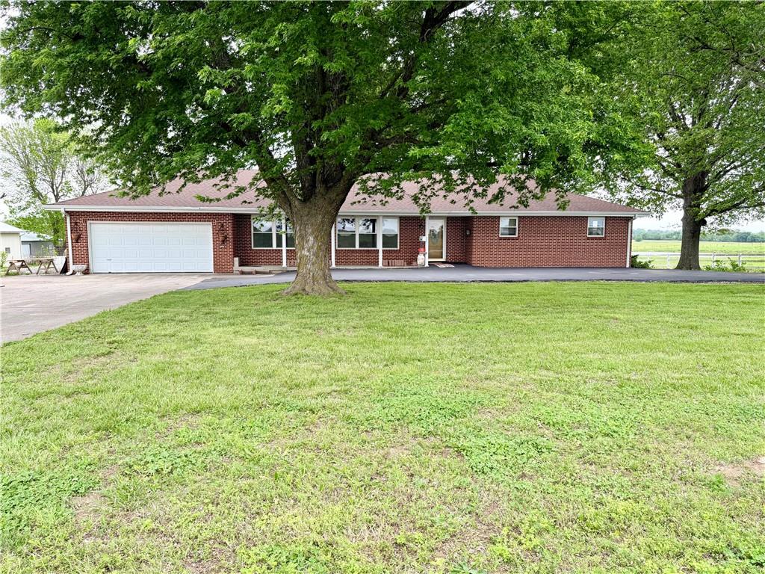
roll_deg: +0.2
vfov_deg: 56.8
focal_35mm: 24
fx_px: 530
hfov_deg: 71.6
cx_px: 382
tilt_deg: -4.3
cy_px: 287
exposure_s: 1/211
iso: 64
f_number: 1.78
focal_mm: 6.76
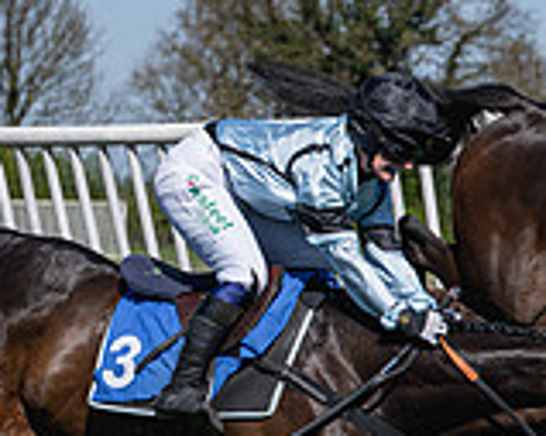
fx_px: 5006
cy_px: 396
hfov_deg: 6.2
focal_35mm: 310
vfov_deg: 5.0
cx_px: 226
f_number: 4
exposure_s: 1/2000
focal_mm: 77
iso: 100
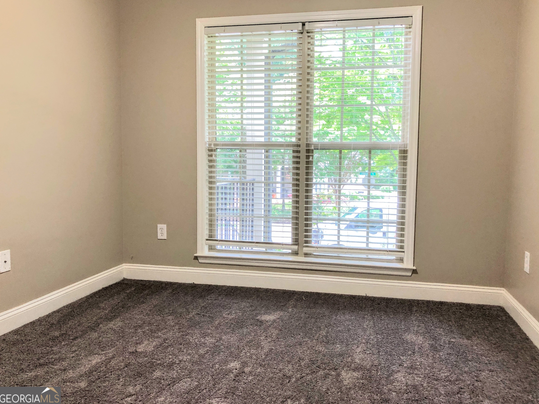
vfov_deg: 48.2
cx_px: 277
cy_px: 198
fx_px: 452
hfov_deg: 61.6
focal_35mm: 29
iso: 40
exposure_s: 1/20
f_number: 1.8
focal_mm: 3.99
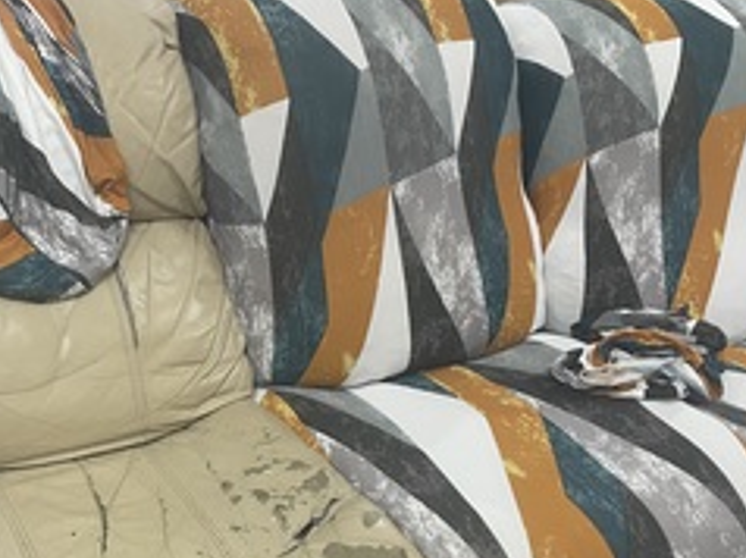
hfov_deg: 37.9
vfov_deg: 28.4
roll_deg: -6.5
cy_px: 453
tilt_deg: -37.0
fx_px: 1076
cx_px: 262
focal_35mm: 50
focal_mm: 4.2
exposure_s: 1/60
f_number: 1.6
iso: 400
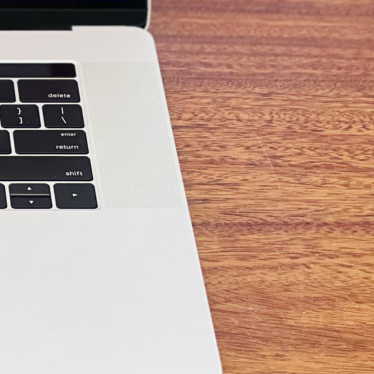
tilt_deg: -33.8
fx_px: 2958
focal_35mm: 242
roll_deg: +0.0
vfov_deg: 7.2
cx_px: -228
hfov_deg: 7.1
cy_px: -55
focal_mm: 9
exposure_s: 1/50
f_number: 2.8
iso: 160
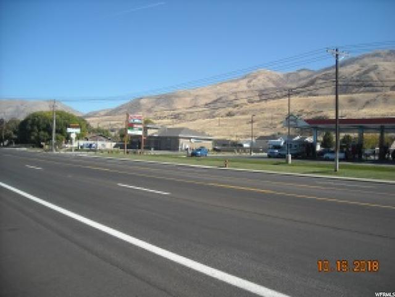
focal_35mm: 35
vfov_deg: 40.7
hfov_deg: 52.6
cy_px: 148
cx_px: 198
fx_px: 399
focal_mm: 5.7
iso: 70
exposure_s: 1/250
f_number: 5.6
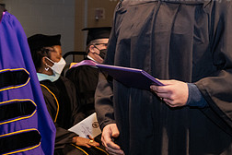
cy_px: 16
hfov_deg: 15.8
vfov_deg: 10.6
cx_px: 66
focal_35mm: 129
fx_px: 831
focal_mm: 56
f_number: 6.3
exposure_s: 1/200
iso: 1600
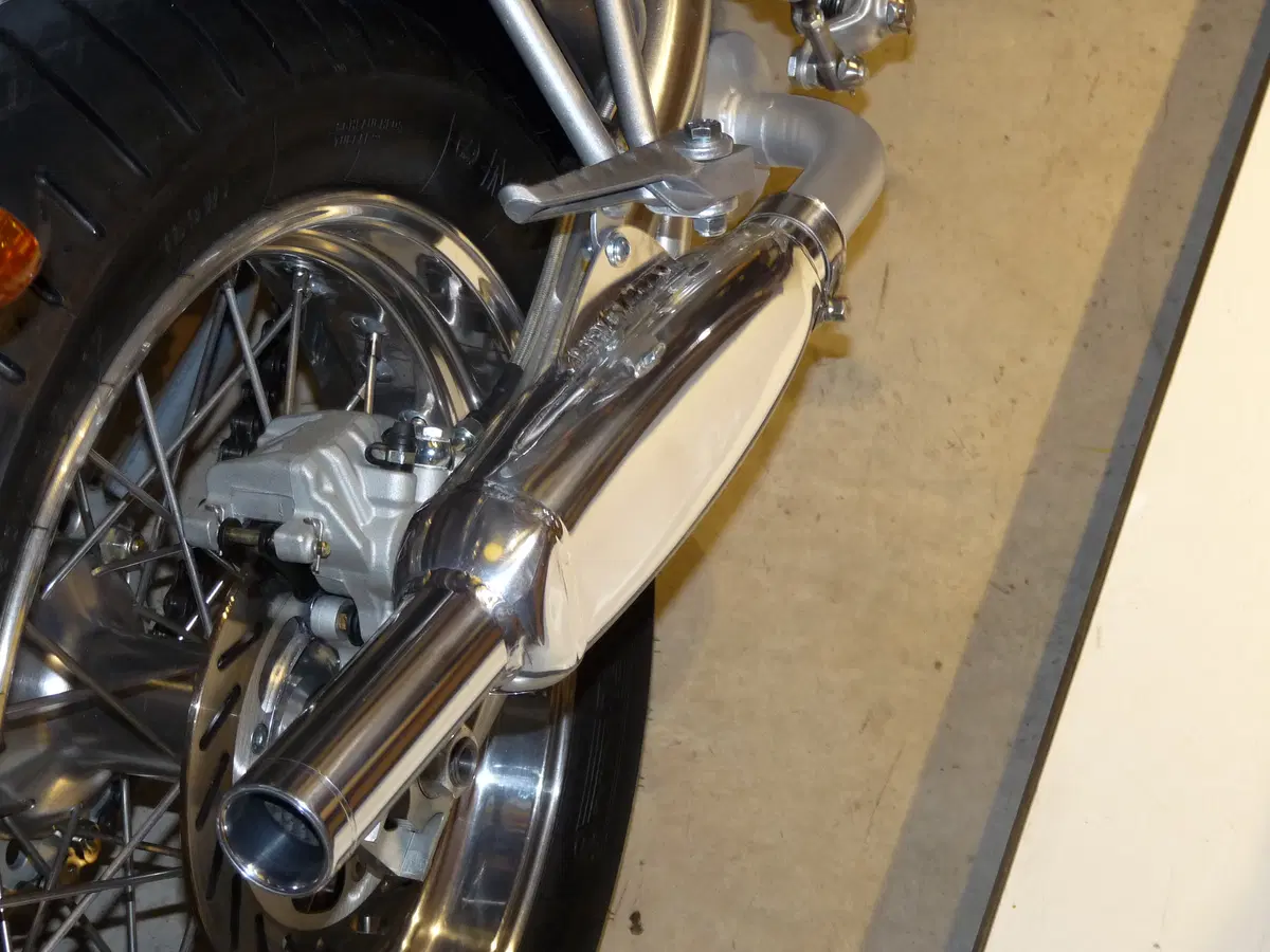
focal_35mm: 91
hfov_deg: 21.5
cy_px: 476
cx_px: 635
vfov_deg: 16.2
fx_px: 3339
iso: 200
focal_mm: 13.8
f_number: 3.4
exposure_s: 1/40
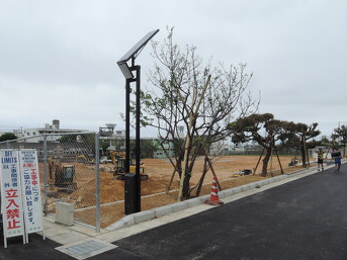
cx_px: 167
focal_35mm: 28
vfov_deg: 49.6
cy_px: 149
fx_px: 281
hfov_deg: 63.4
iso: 100
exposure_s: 1/60
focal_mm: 5.1
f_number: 6.3
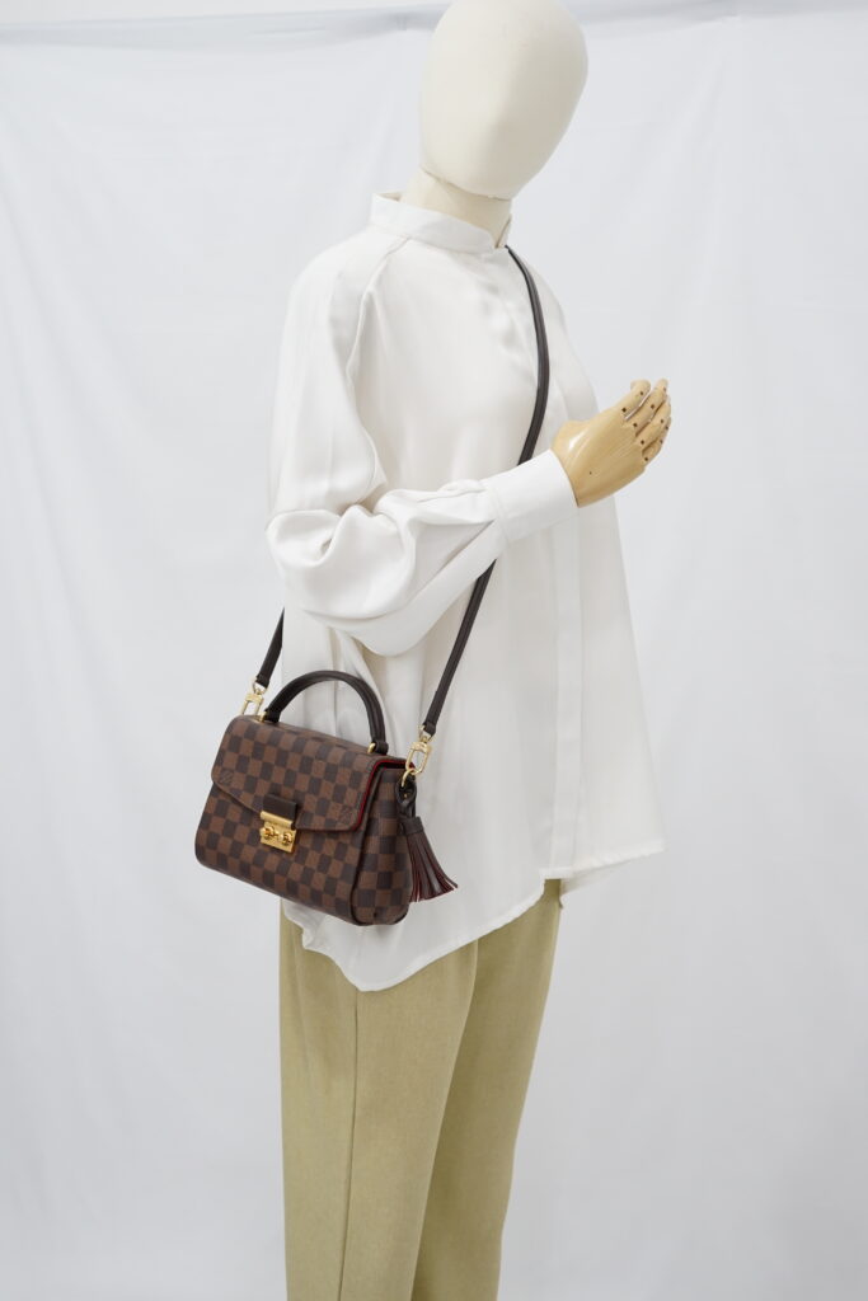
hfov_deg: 27.0
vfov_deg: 39.6
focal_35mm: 50
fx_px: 1808
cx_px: 434
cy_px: 650
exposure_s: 1/10
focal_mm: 50
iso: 640
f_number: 6.3
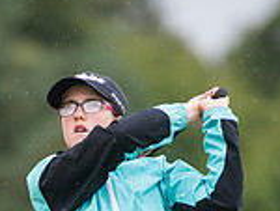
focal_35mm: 863
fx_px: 6992
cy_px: 362
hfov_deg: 2.3
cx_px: 52
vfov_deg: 1.7
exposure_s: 1/2500
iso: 1600
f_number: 4
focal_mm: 300
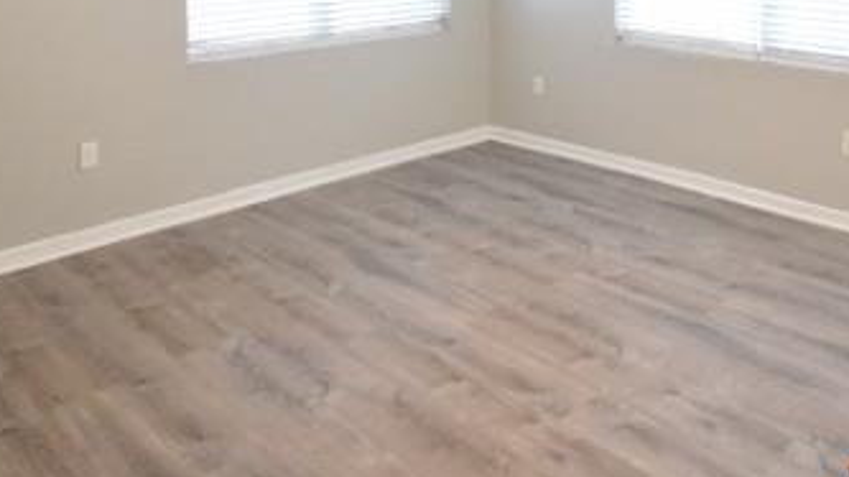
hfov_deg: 57.6
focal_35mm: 34
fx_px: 765
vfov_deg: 31.0
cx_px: 512
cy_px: -41
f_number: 3.5
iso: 1600
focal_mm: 10
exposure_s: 1/60
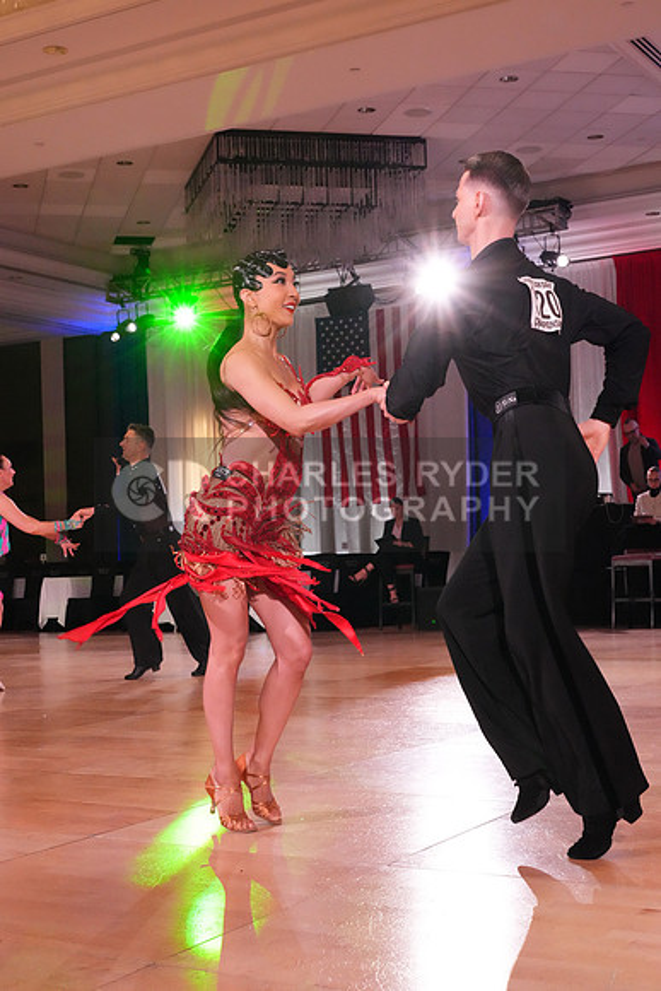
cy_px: 496
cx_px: 330
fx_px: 1349
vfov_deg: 40.3
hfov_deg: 27.5
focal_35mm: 49
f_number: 9
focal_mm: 49
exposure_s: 1/400
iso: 10000
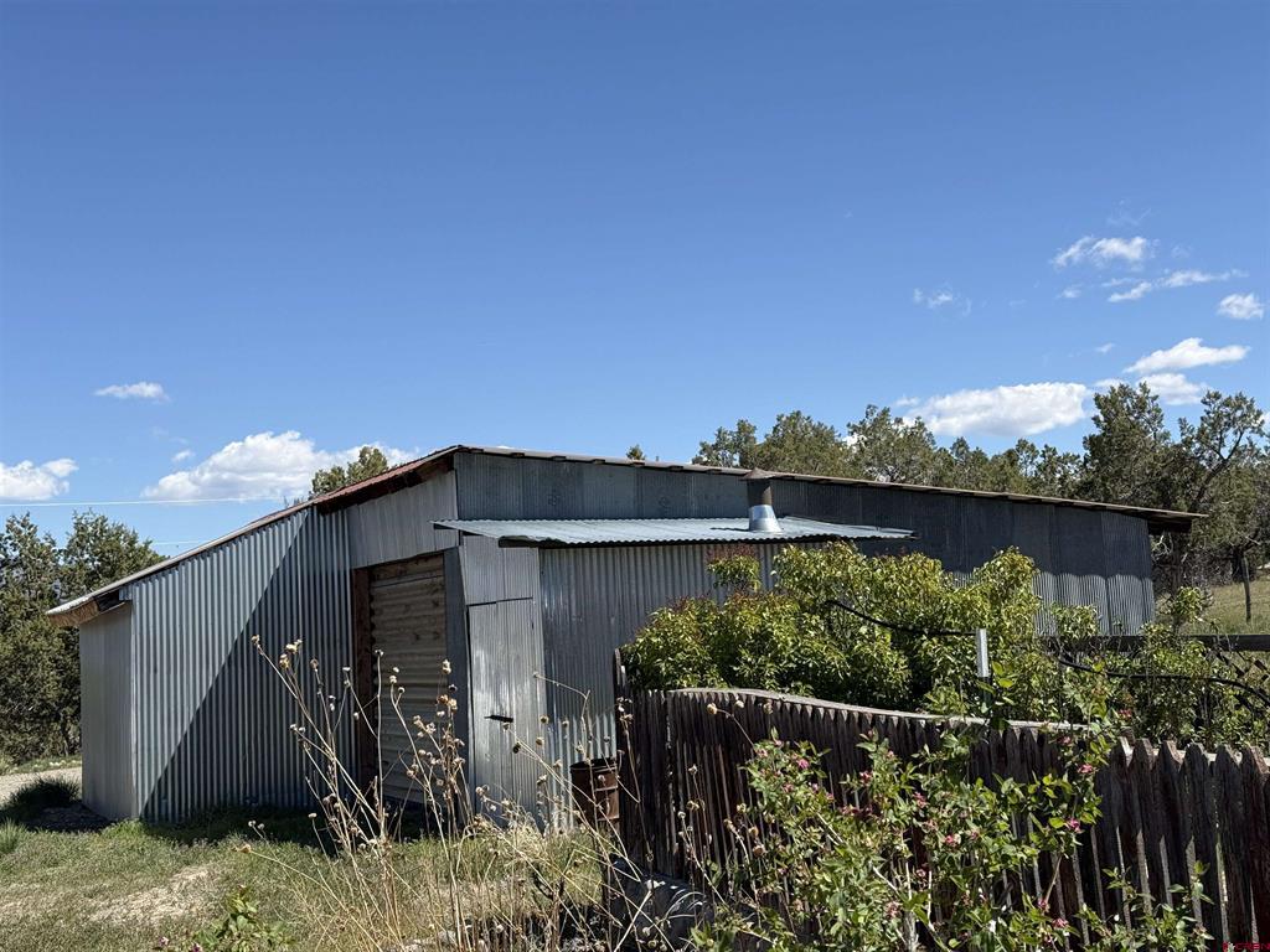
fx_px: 1761
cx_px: 635
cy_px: 476
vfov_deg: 30.3
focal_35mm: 48
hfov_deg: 39.7
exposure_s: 1/4878
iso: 64
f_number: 1.78
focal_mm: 6.76
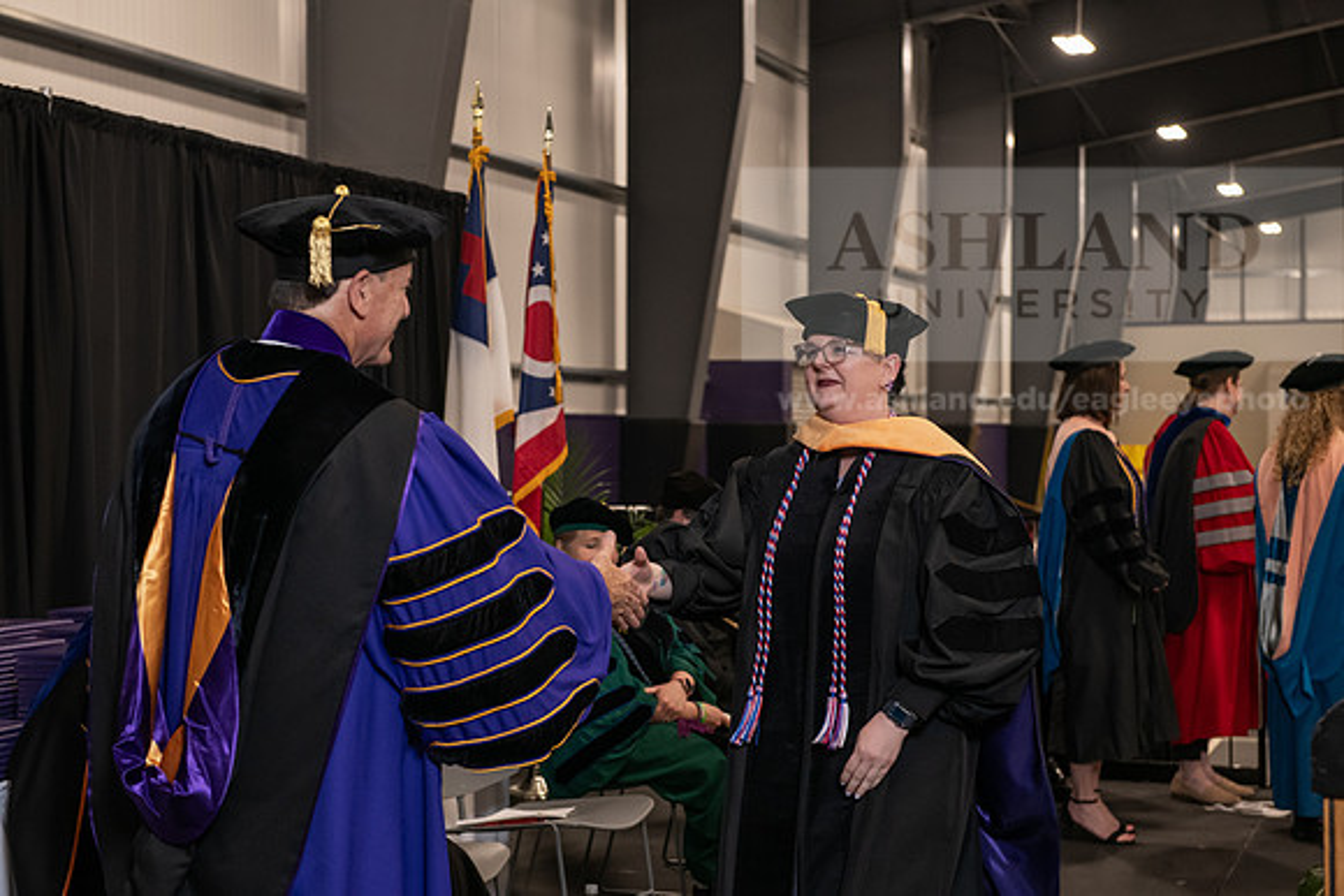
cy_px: 448
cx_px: 672
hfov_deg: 32.4
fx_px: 2315
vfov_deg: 21.9
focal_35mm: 62
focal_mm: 62
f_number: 5
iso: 2000
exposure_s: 1/125
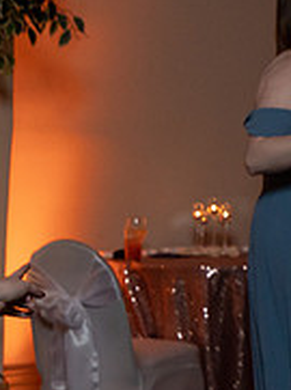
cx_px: 591
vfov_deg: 15.8
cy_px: 128
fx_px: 1406
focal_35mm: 125
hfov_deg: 10.8
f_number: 4
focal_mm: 35
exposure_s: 1/200
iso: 2000
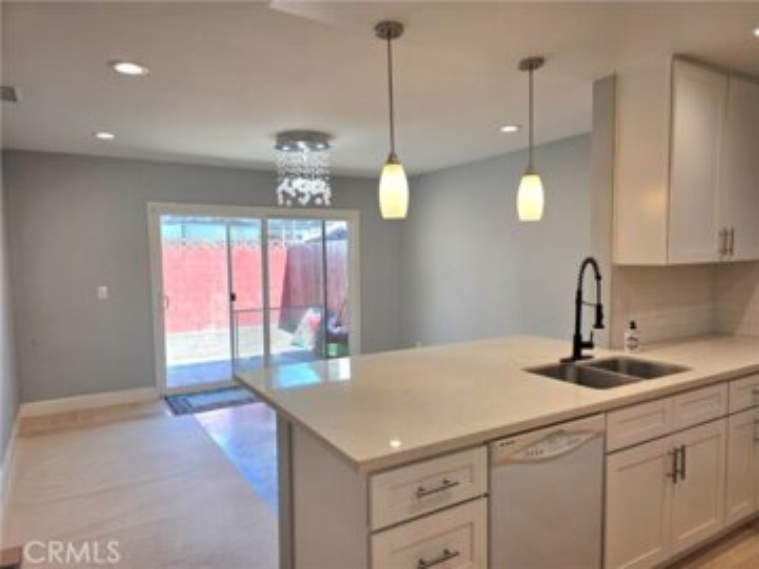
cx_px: 380
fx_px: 504
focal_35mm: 23
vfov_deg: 58.9
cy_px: 284
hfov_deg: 73.9
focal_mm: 6.3
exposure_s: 1/120
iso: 20
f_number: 1.7
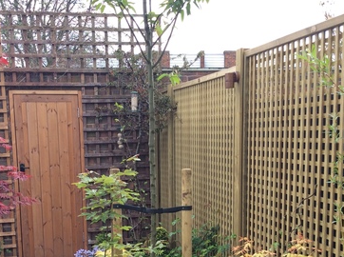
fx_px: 526
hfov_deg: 36.2
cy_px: 211
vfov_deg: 26.8
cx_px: 145
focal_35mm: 53
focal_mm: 3.3
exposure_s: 1/232
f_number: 2.4
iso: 32
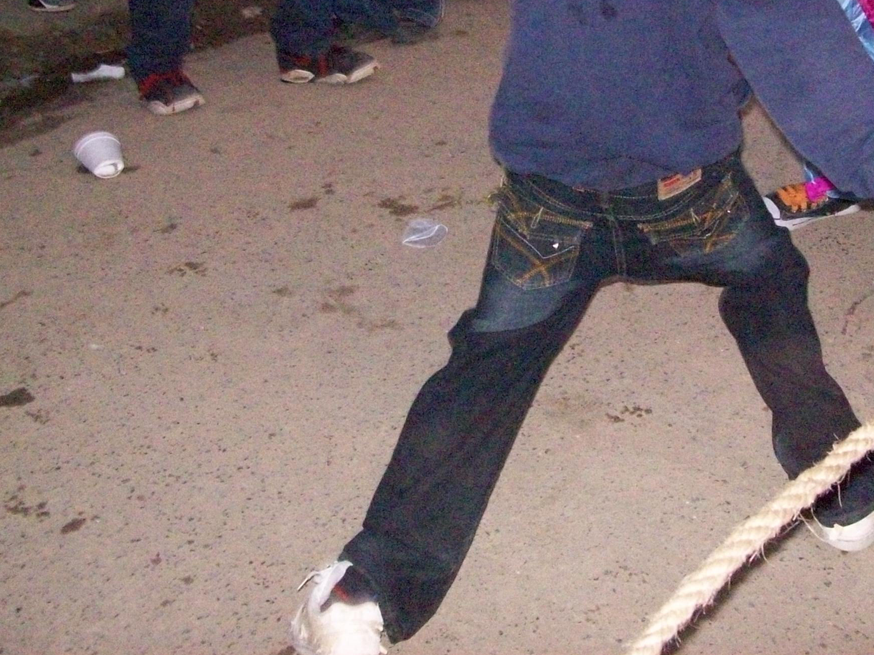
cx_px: 602
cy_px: 120
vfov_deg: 24.4
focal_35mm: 59
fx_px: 1489
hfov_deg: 32.4
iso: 800
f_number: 2.7
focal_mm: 6
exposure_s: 1/64
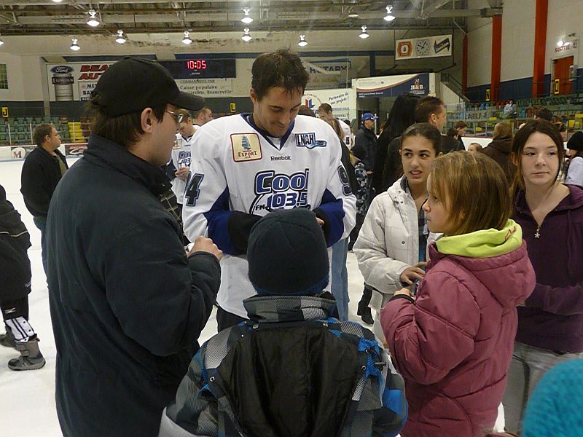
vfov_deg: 41.8
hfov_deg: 54.0
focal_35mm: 34
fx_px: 573
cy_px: 218
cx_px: 292
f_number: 3.6
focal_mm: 5.6
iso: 640
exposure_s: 1/60
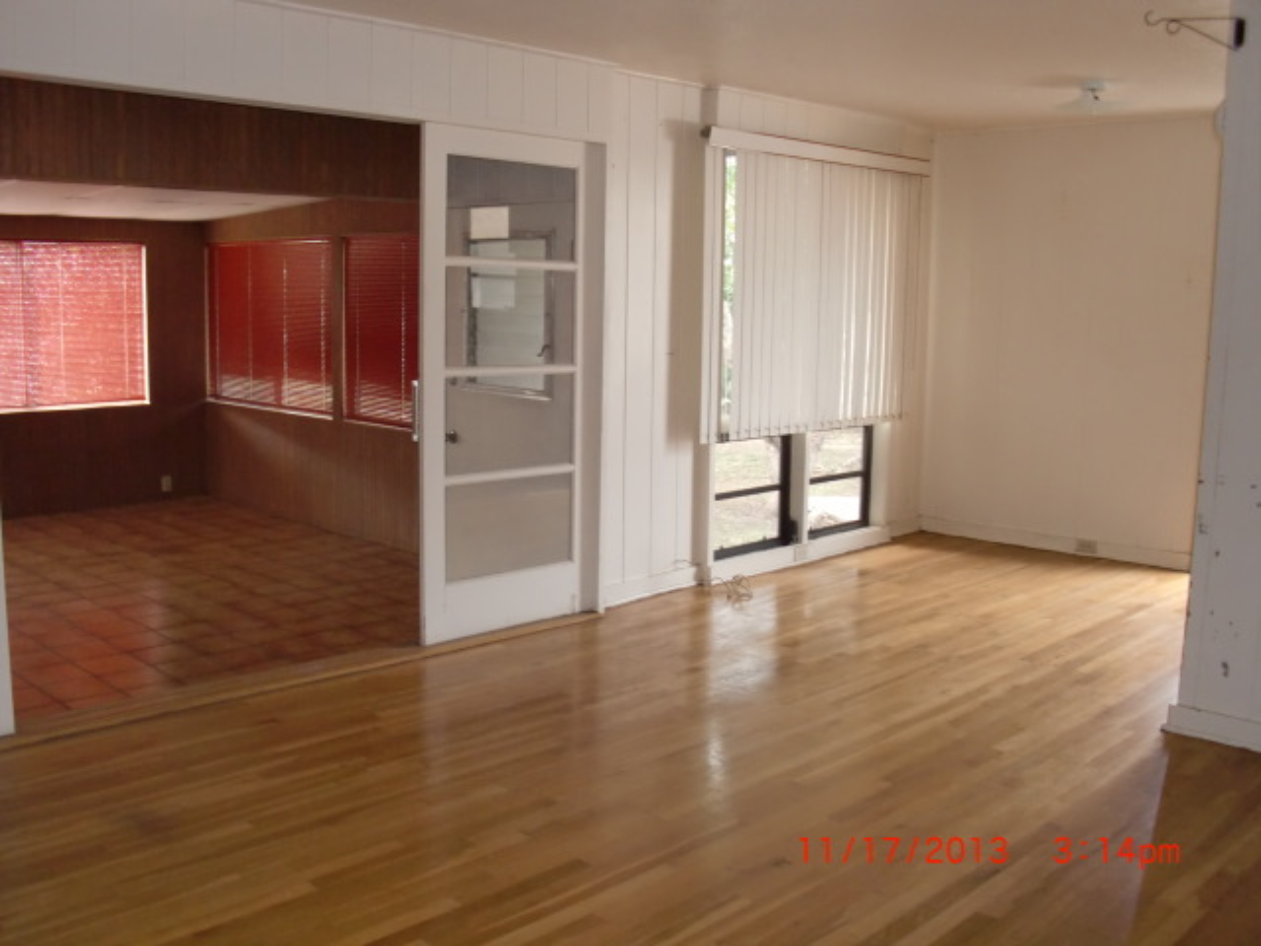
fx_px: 1311
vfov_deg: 39.7
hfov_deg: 51.4
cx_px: 630
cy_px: 473
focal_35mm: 36
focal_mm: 6.3
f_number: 2.8
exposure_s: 1/60
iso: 250
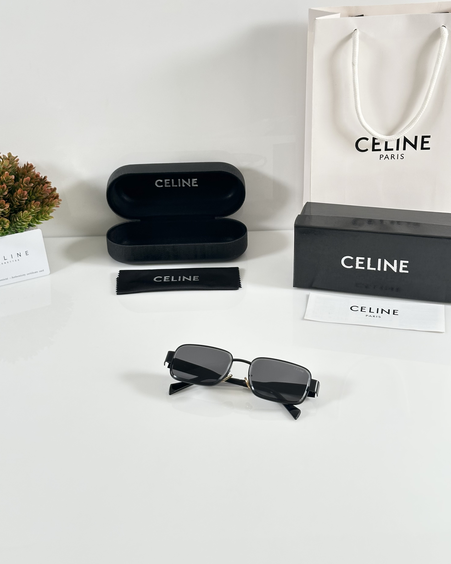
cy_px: 259
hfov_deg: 29.7
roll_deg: +1.7
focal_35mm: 51
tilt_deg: -29.5
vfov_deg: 36.6
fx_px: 851
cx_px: 229
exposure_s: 1/99
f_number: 1.78
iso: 80
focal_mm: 6.86
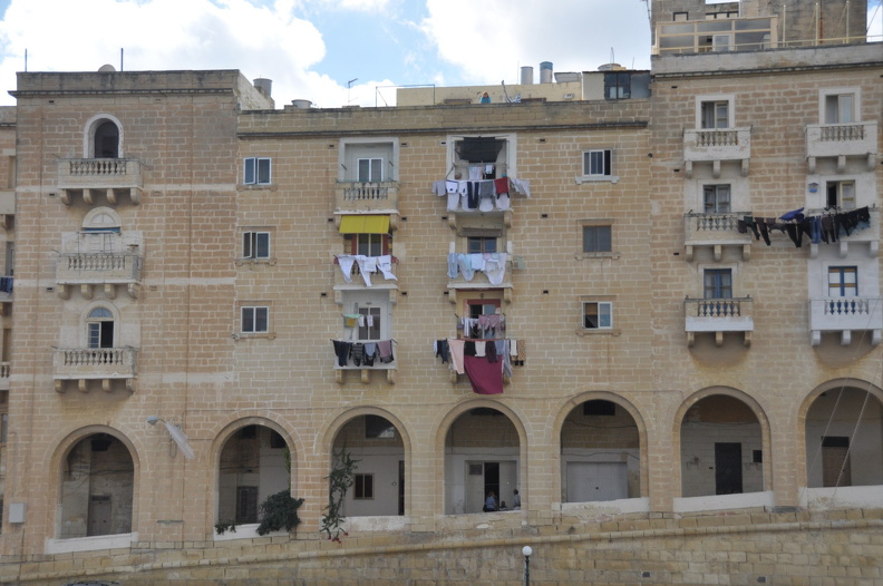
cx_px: 442
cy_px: 293
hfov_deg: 31.9
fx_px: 1543
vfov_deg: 21.5
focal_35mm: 63
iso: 560
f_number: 4.5
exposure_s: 1/4000
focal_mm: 42
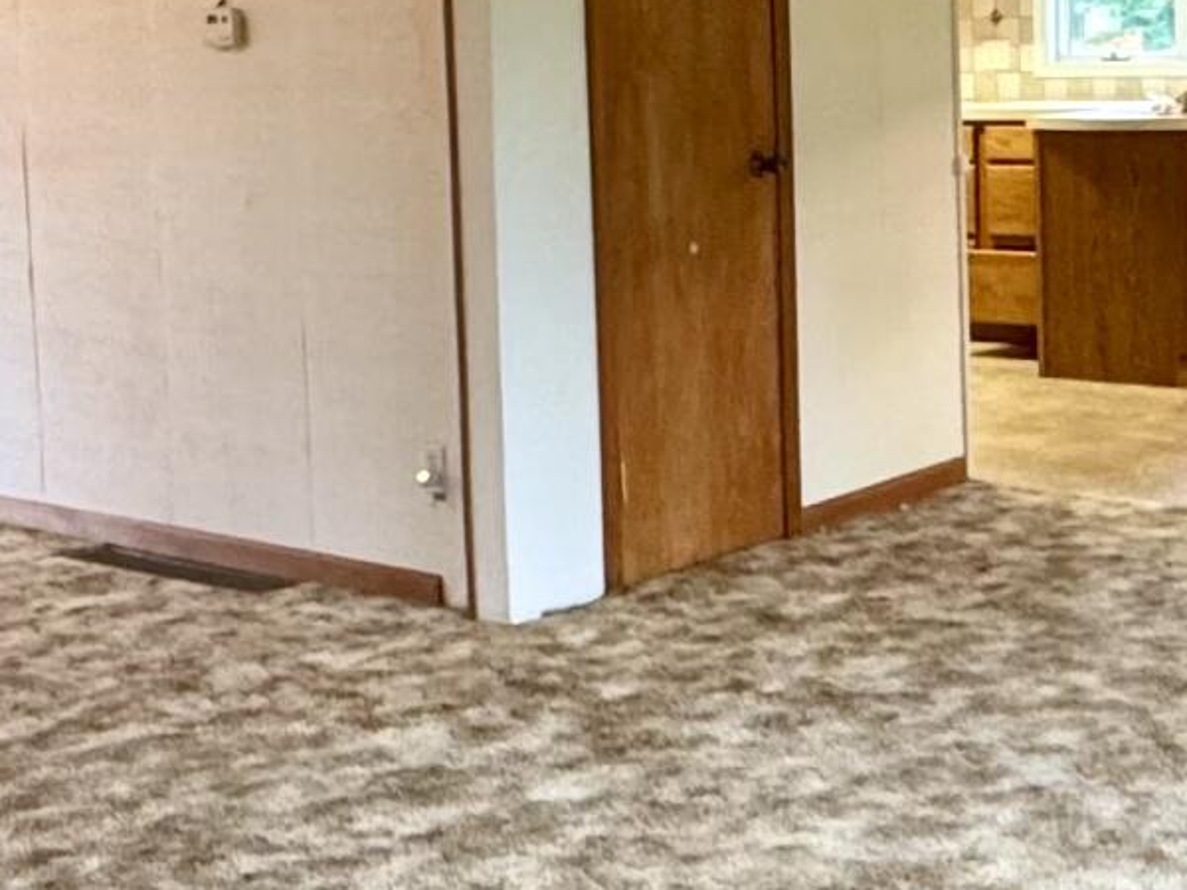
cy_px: 239
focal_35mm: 70
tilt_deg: -5.8
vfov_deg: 20.9
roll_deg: +1.5
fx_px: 2400
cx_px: 768
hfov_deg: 27.6
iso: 400
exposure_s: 1/60
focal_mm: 2.22
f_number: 2.2
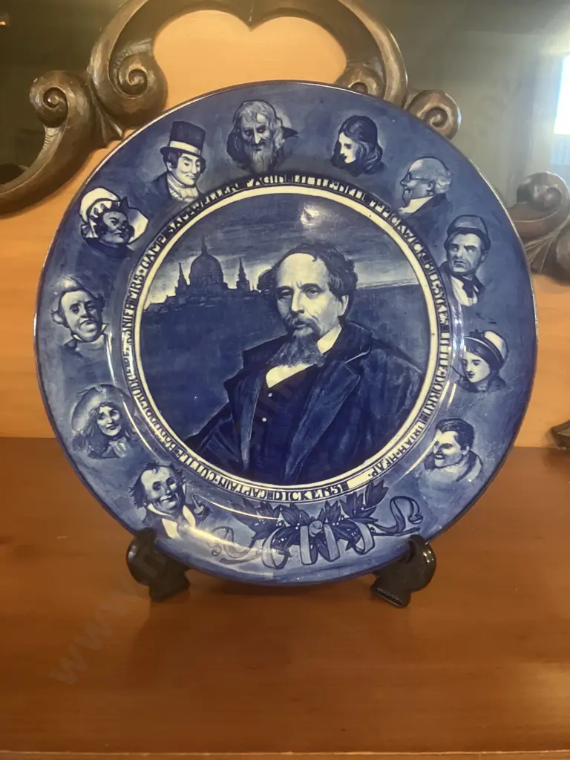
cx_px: 285
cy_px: 380
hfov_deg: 49.7
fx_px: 615
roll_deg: -1.5
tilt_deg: -12.1
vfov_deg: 63.4
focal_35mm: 28
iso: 320
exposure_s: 1/25
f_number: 1.8
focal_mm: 3.99
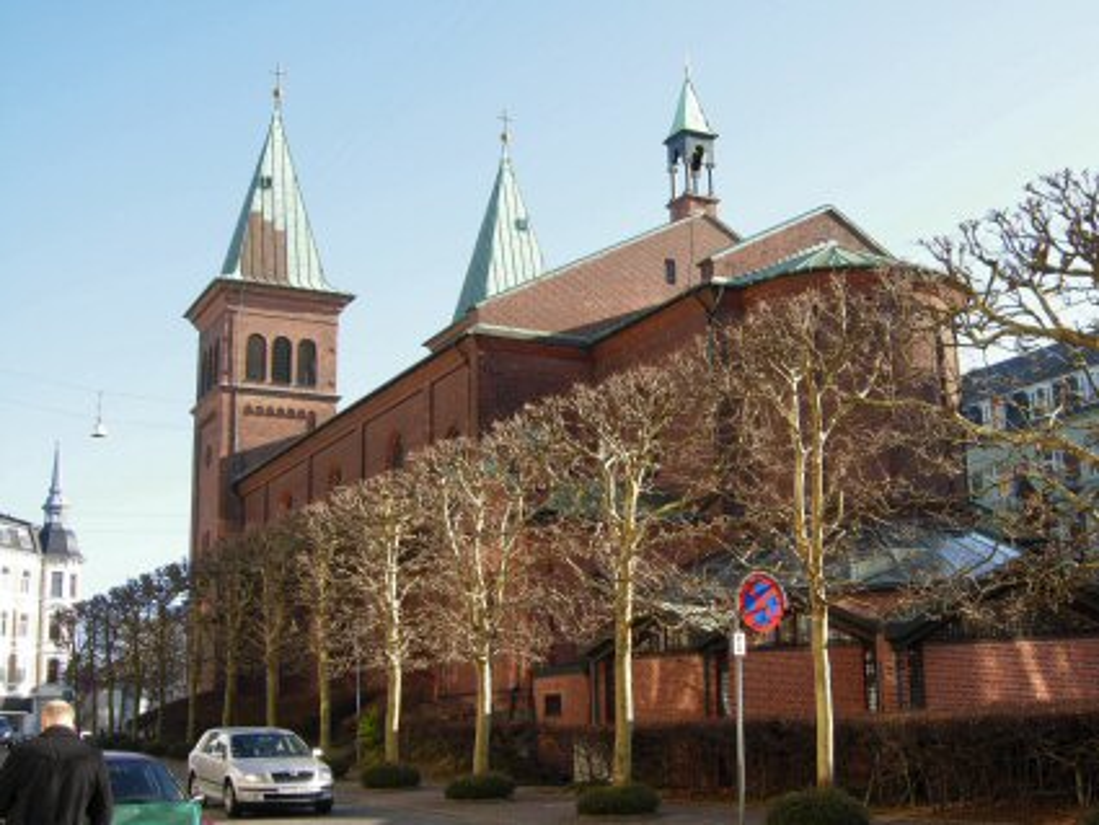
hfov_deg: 51.3
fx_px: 1143
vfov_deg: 39.7
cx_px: 550
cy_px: 412
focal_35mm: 36
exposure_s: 1/203
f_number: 3.8
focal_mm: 7.5
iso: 50
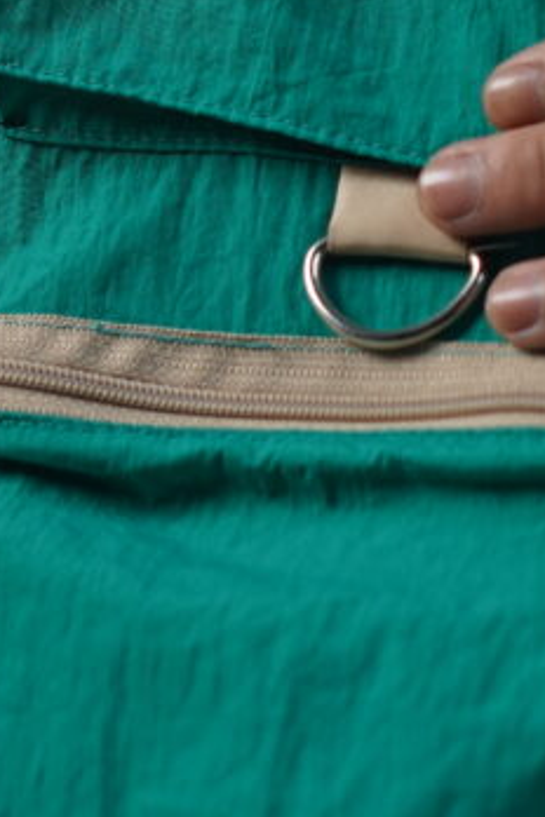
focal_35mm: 221
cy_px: -366
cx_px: 396
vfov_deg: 9.1
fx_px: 5018
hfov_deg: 6.2
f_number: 2.8
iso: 100
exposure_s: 1/125
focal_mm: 50
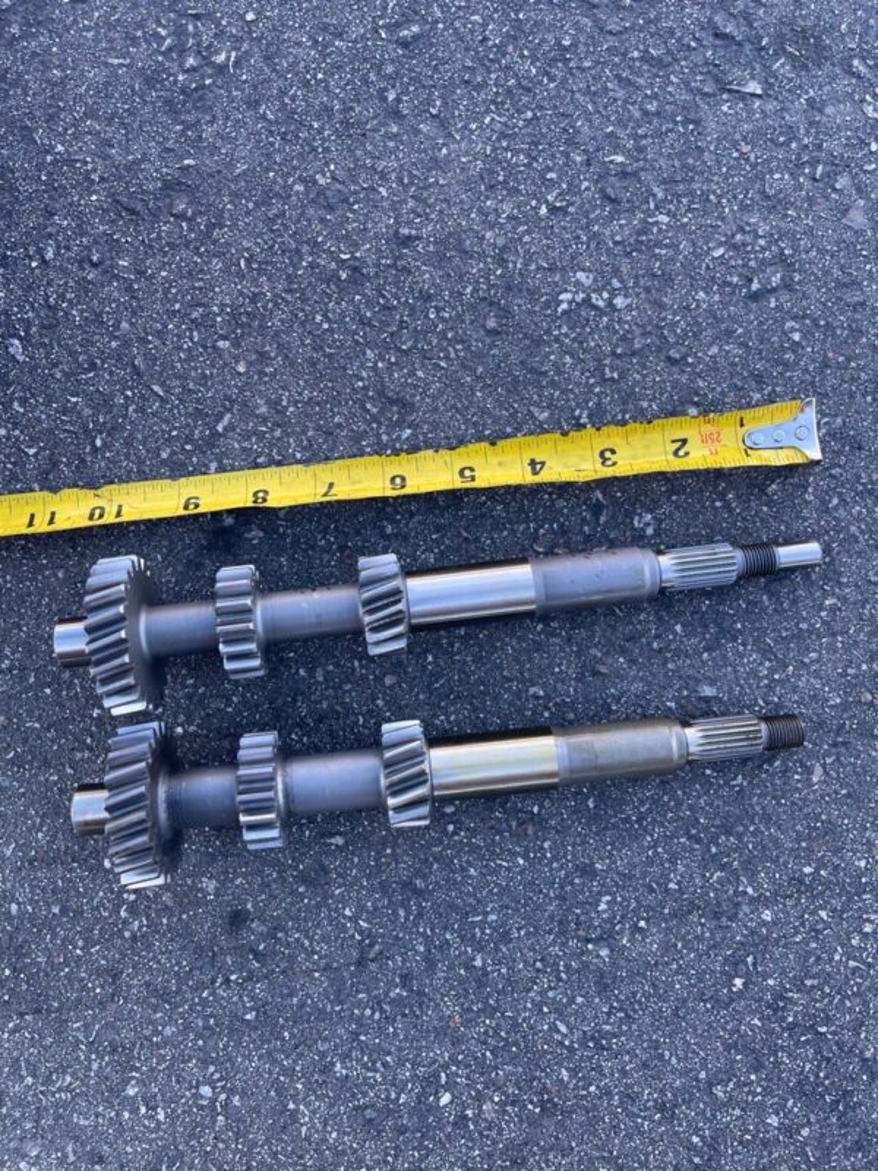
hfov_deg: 53.1
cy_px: 586
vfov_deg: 67.3
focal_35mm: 26
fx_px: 879
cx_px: 439
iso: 32
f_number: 1.6
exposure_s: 1/123
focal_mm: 5.1
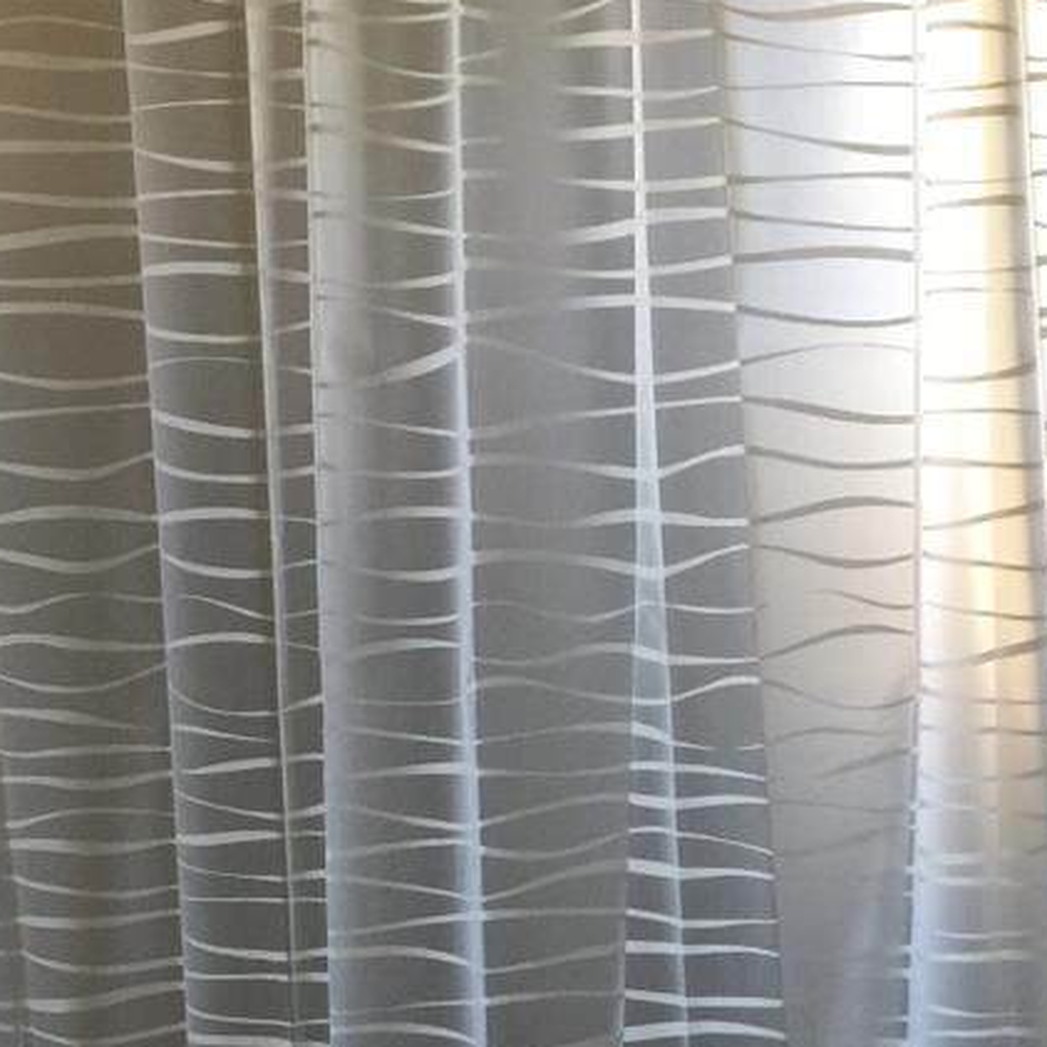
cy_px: 1228
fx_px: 3114
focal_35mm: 91
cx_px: 680
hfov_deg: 19.0
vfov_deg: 18.2
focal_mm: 4.15
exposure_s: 1/30
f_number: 2.2
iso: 50
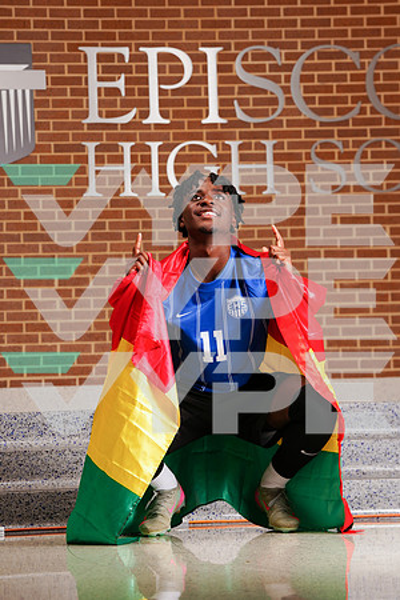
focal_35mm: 111
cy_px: 300
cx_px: 200
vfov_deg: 18.4
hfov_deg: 12.3
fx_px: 1850
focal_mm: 111
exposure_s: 1/200
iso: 320
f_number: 8
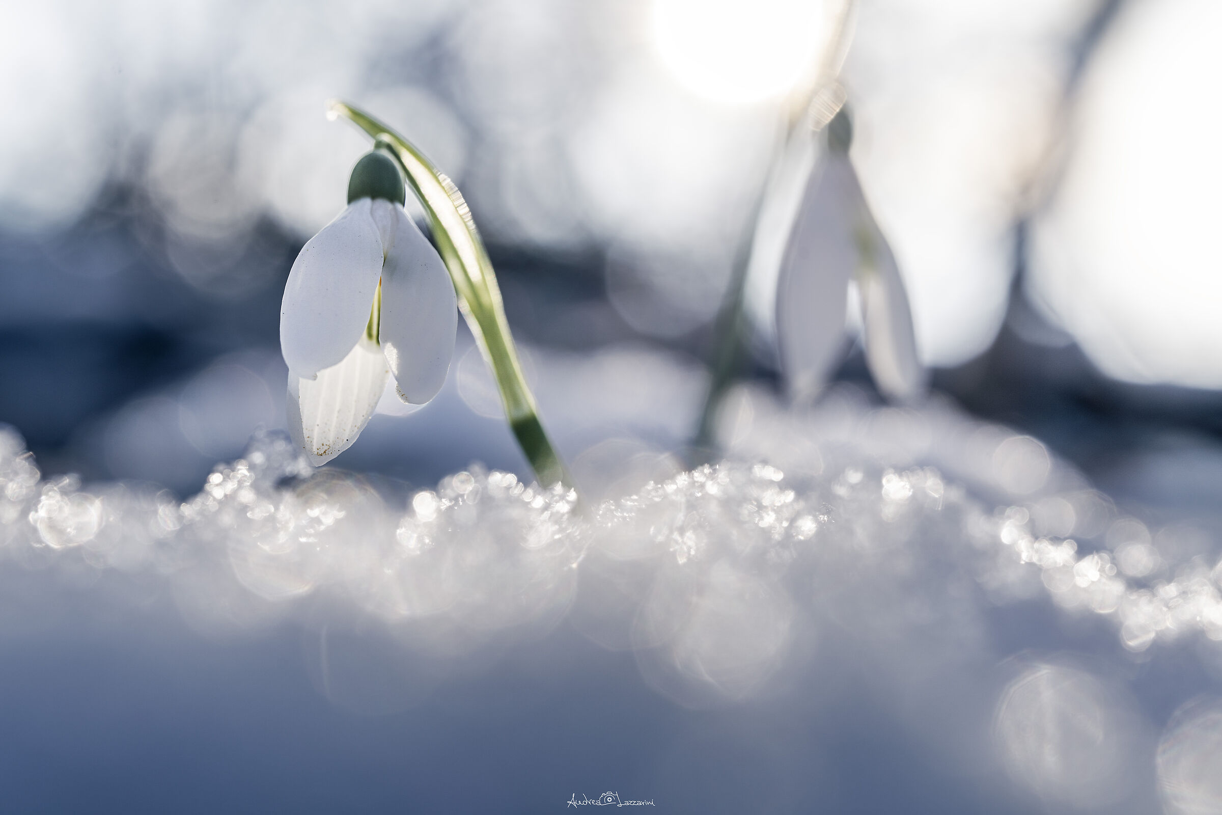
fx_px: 2376
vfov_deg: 19.5
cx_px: 611
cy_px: 408
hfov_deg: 28.8
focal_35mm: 70
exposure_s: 1/160
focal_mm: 70
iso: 100
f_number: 8
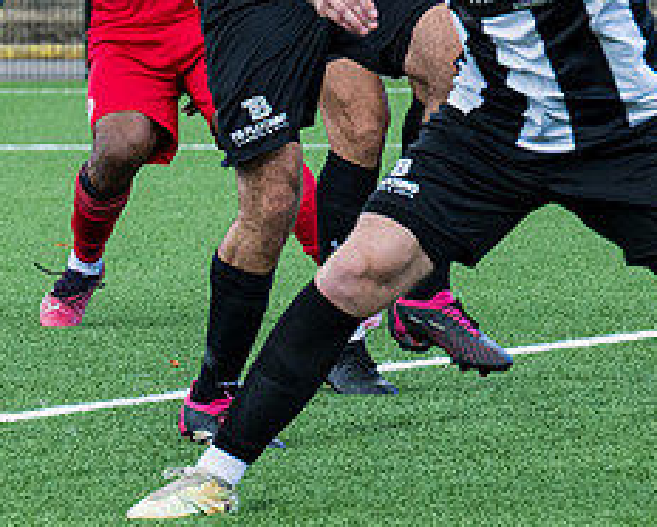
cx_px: -500
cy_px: -256
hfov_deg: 3.7
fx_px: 10042
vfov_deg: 3.0
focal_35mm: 516
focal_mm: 93
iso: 500
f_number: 4
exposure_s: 1/1600
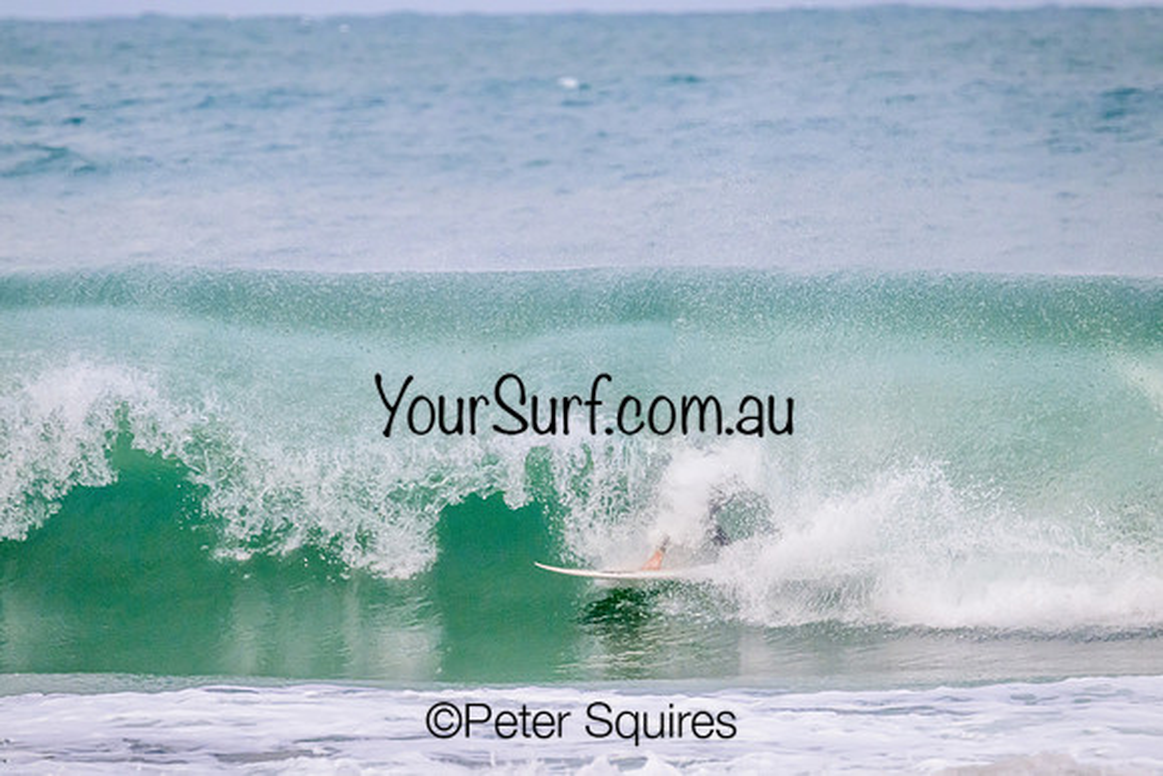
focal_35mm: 637
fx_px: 20581
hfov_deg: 3.2
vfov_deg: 2.2
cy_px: 388
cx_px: 582
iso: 4500
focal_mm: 610
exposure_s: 1/2000
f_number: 11
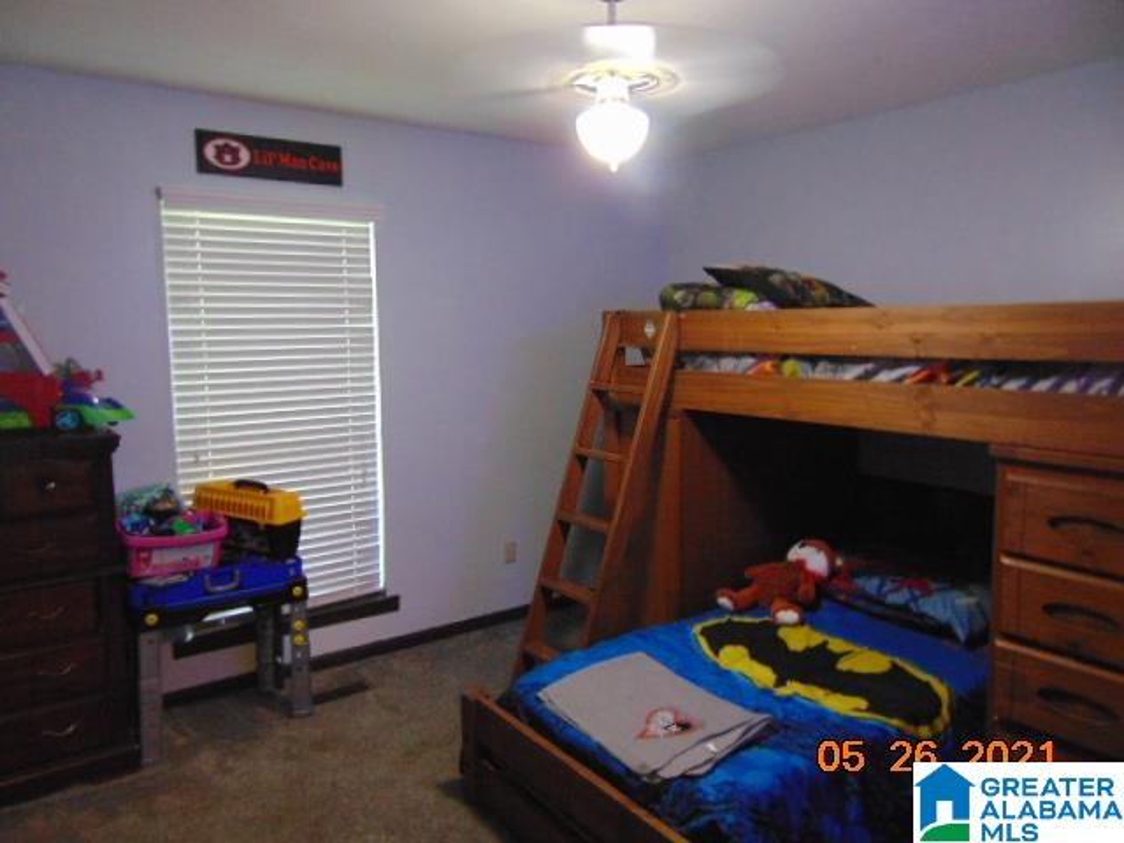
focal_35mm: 25
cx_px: 562
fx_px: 812
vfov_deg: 54.9
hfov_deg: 69.4
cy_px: 422
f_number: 3
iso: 400
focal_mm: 4.5
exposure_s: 1/13
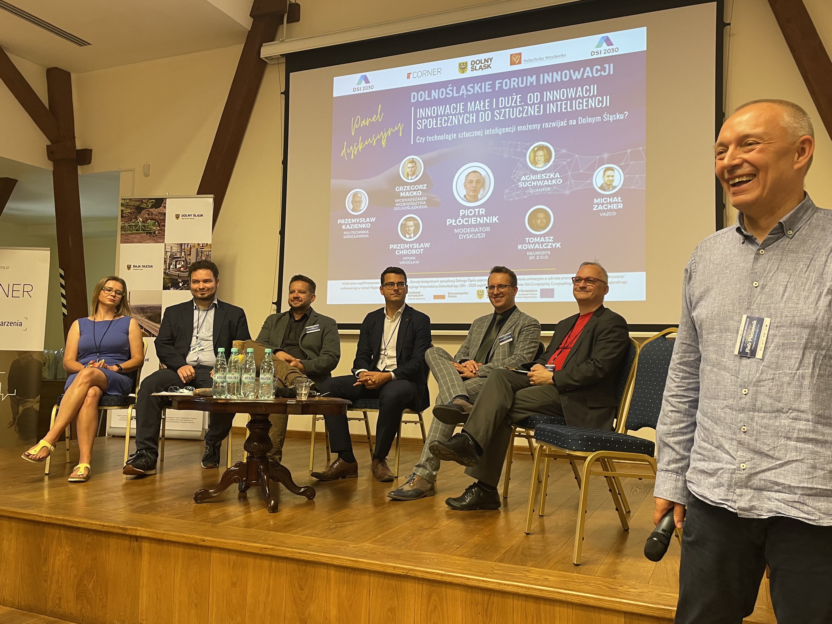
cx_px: 441
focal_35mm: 29
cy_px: 313
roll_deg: -0.7
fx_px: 697
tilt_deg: +4.7
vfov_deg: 48.2
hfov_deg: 61.6
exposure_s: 1/50
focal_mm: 4.2
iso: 100
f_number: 1.6
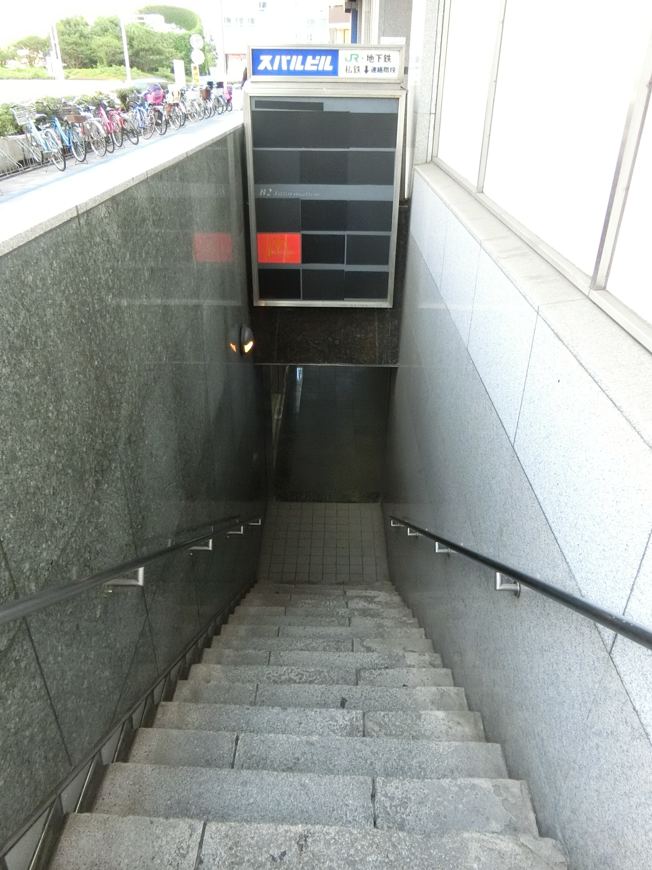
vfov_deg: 69.4
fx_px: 628
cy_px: 435
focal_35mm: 25
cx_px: 326
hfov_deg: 54.9
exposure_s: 1/250
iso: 800
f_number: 3.5
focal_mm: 4.5
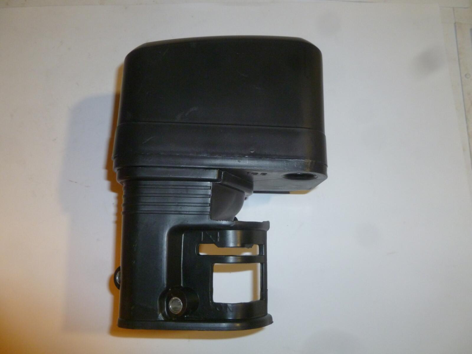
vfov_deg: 49.7
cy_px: 177
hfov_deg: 63.4
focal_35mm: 28
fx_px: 382
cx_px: 236
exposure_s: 1/30
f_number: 3.3
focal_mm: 5
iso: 250
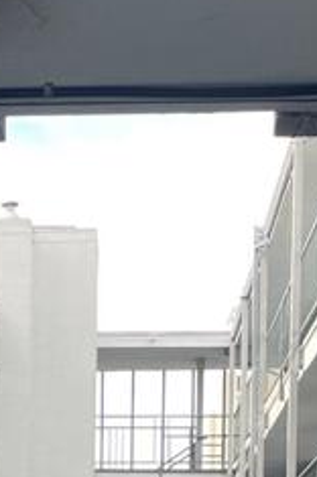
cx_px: 2
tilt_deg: -2.0
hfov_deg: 11.5
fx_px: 1563
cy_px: 719
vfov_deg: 15.9
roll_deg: -0.6
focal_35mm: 118
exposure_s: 1/251
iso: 32
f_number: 1.6
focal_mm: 4.2
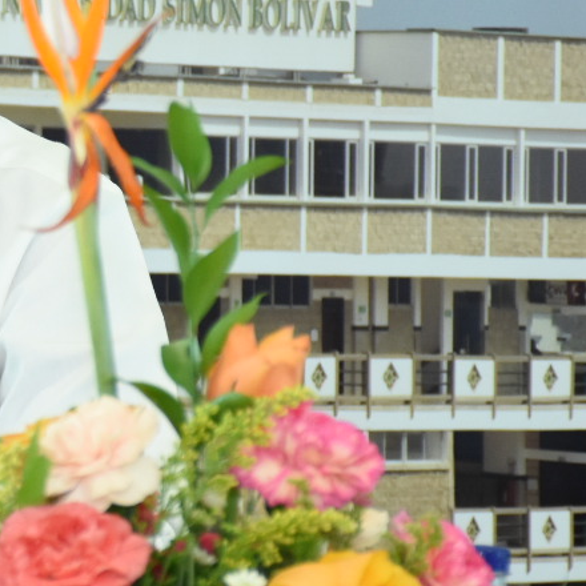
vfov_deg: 3.3
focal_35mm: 526
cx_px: -333
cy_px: 250
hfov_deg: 3.3
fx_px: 10074
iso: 1250
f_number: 5.6
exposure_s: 1/50
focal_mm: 112
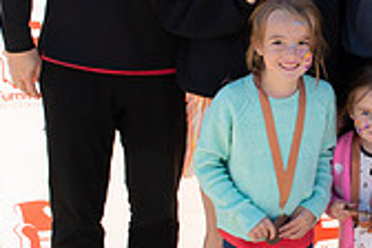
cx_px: 399
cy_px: 61
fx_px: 971
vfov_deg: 14.5
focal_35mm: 94
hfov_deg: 20.7
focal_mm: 24
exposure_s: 1/250
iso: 500
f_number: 9
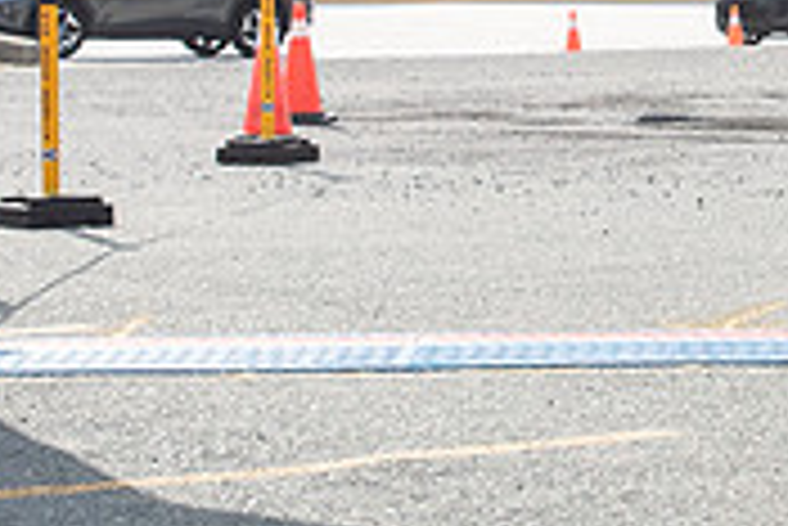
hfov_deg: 11.4
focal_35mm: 175
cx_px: 1019
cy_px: -224
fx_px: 3834
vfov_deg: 7.7
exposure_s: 1/3200
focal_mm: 32
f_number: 4
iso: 800
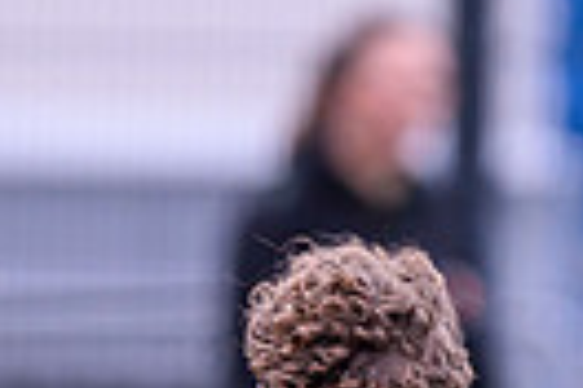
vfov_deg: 0.5
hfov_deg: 0.7
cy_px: 1181
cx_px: 244
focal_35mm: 2917
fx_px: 47235
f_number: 3.2
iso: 500
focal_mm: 400
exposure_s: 1/1600
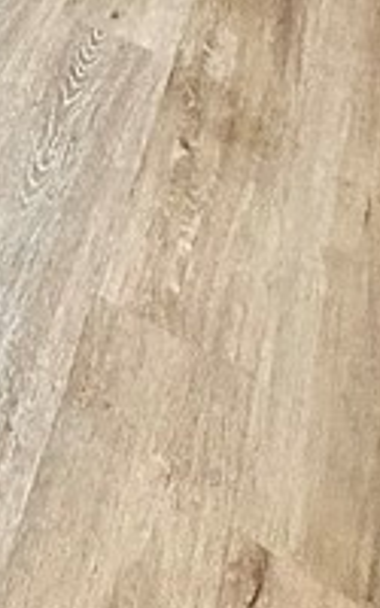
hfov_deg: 13.5
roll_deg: -1.1
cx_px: -477
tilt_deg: -3.1
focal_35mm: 76
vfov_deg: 16.6
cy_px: -736
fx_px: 1259
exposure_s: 1/60
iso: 320
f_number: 2.2
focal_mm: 2.22
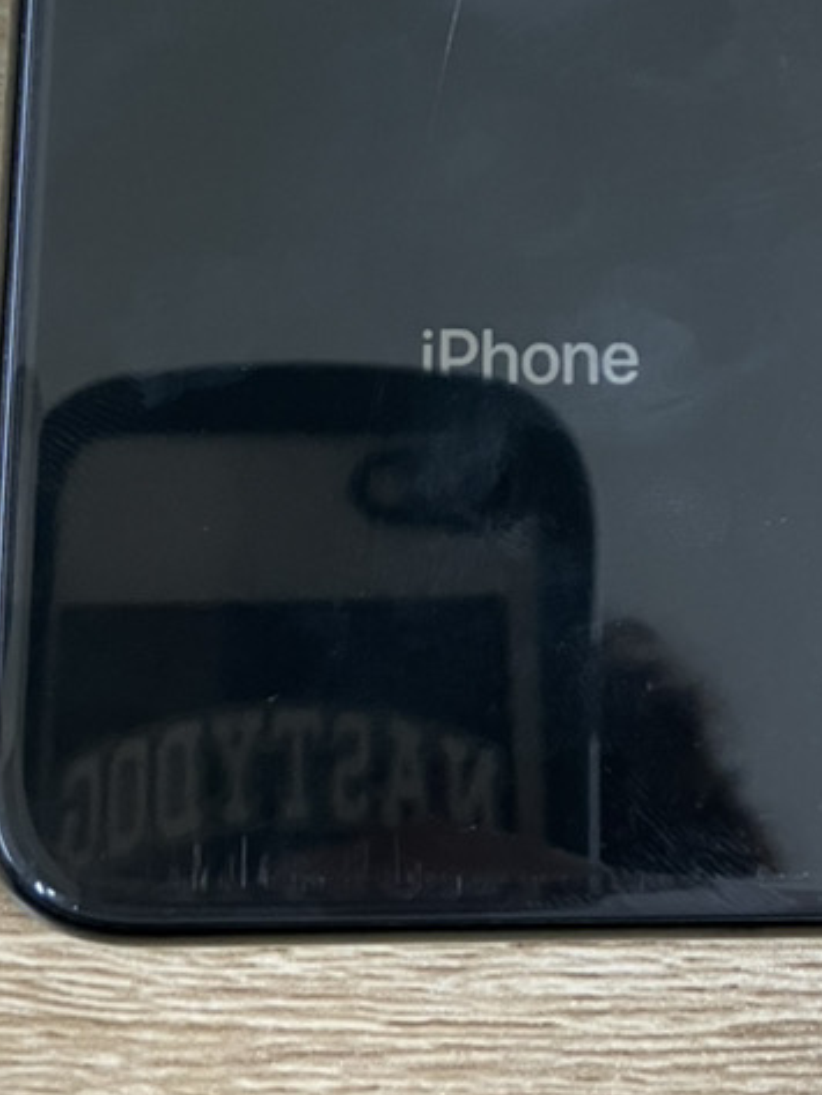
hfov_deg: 20.6
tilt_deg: -75.2
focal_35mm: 71
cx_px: 579
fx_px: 2247
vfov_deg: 25.4
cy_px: -118
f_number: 1.8
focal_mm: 3.99
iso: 125
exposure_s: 1/60
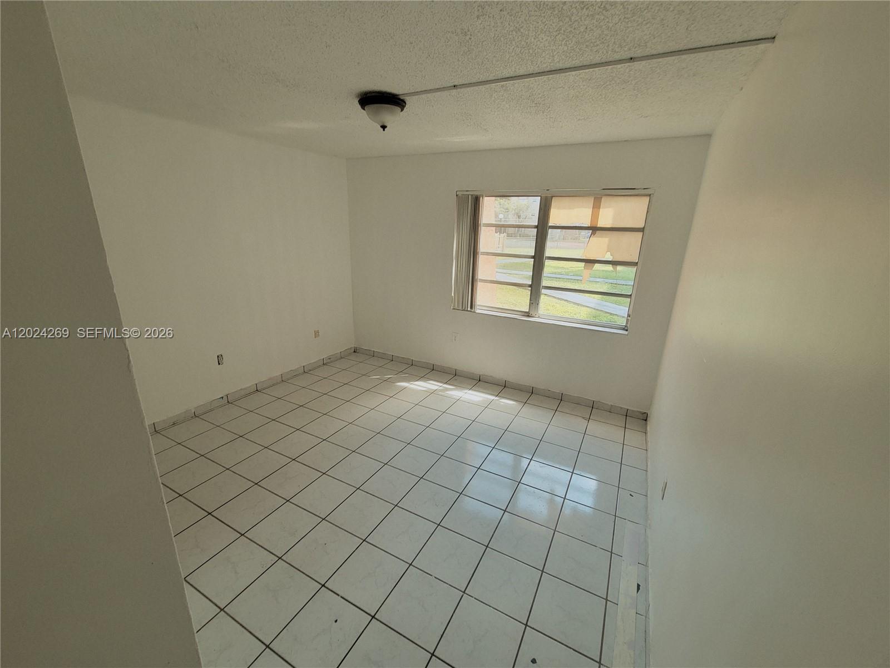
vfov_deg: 89.9
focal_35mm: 13
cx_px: 445
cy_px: 334
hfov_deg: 106.2
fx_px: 334
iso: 50
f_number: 2.2
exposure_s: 1/60
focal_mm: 2.2
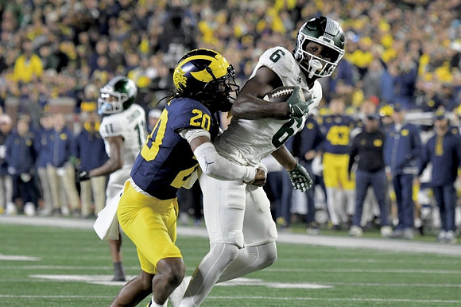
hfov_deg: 5.3
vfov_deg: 3.5
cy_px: 154
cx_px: 230
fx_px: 4991
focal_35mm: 390
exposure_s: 1/800
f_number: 5.6
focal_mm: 260
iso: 6400
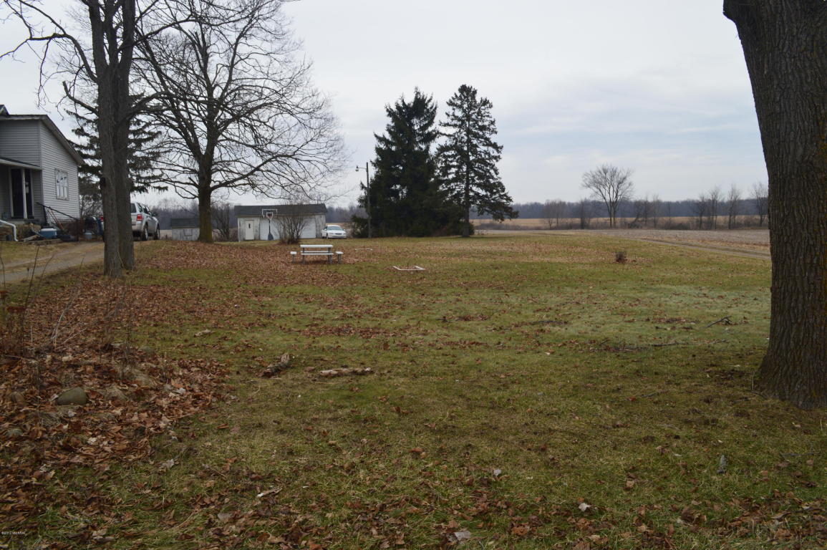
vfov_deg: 43.5
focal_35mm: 30
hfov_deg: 62.0
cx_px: 414
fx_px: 689
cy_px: 275
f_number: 10
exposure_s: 1/200
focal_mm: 20
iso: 400
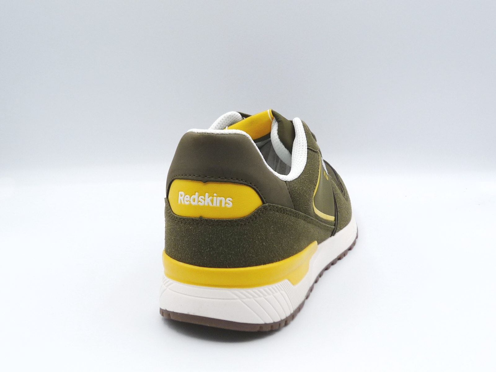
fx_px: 587
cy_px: 186
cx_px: 248
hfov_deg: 45.8
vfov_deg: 35.1
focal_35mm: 41
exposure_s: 1/200
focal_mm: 4.8
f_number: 4.5
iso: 100
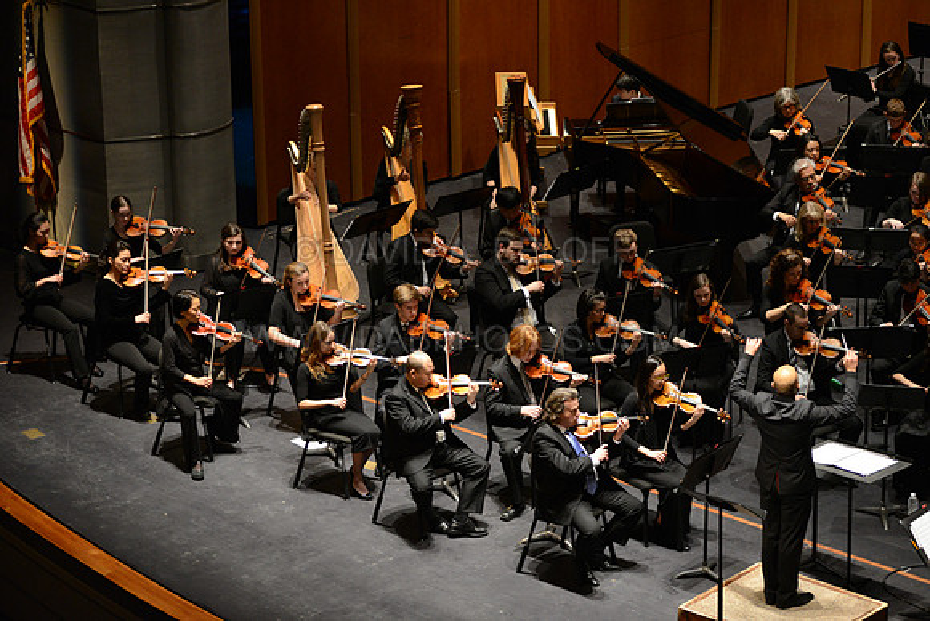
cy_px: 310
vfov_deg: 11.0
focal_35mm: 125
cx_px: 465
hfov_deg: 16.4
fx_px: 3230
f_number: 2.8
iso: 3200
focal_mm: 125
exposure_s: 1/250
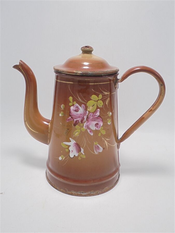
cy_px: 116
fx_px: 229
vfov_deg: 54.0
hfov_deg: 41.8
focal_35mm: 34
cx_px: 88
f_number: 4
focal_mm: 6.1
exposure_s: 1/40
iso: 100
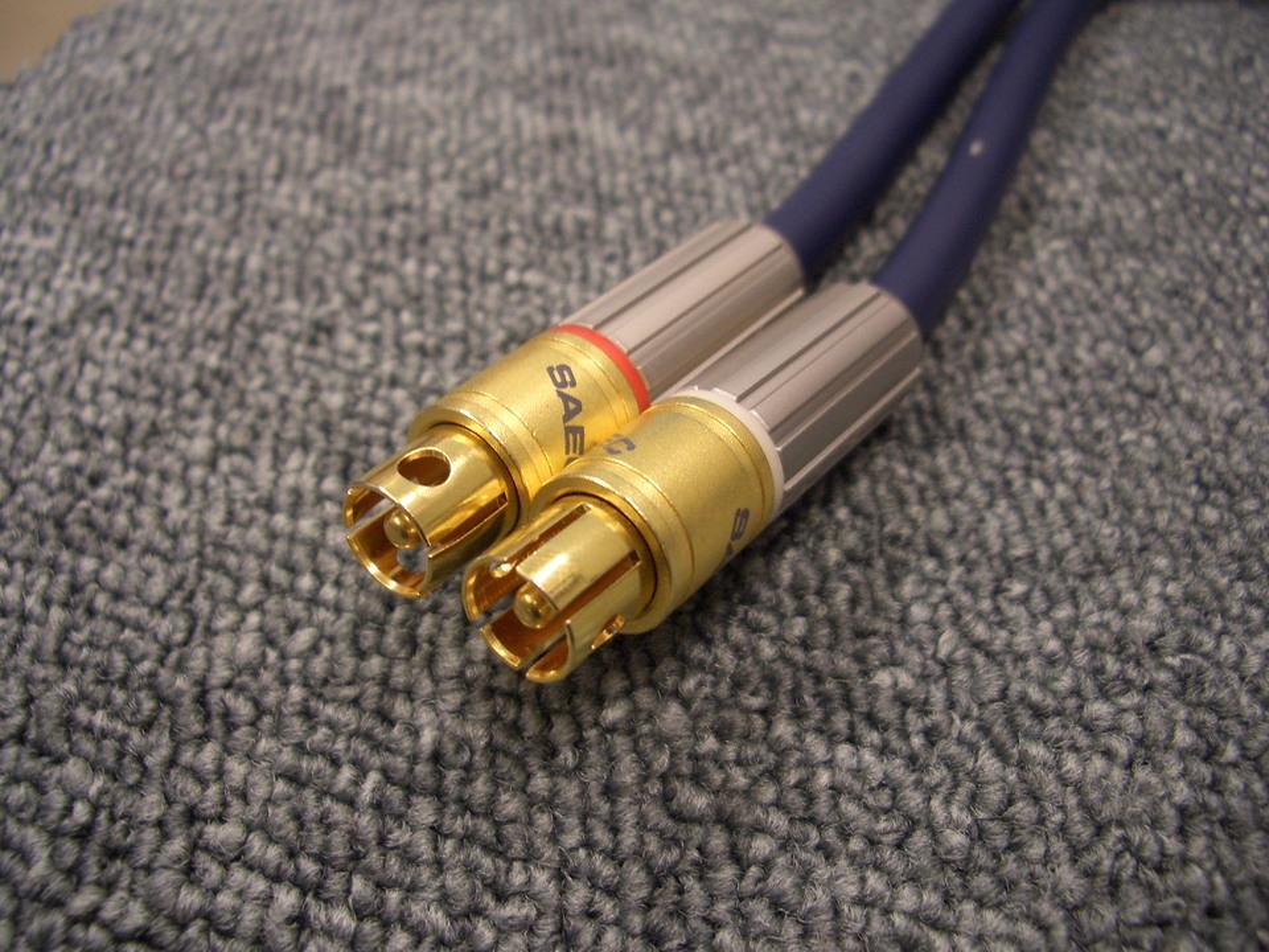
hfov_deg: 52.6
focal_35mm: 35
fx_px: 1283
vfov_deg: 40.7
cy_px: 476
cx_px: 634
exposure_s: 1/25
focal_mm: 5.8
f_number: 2.6
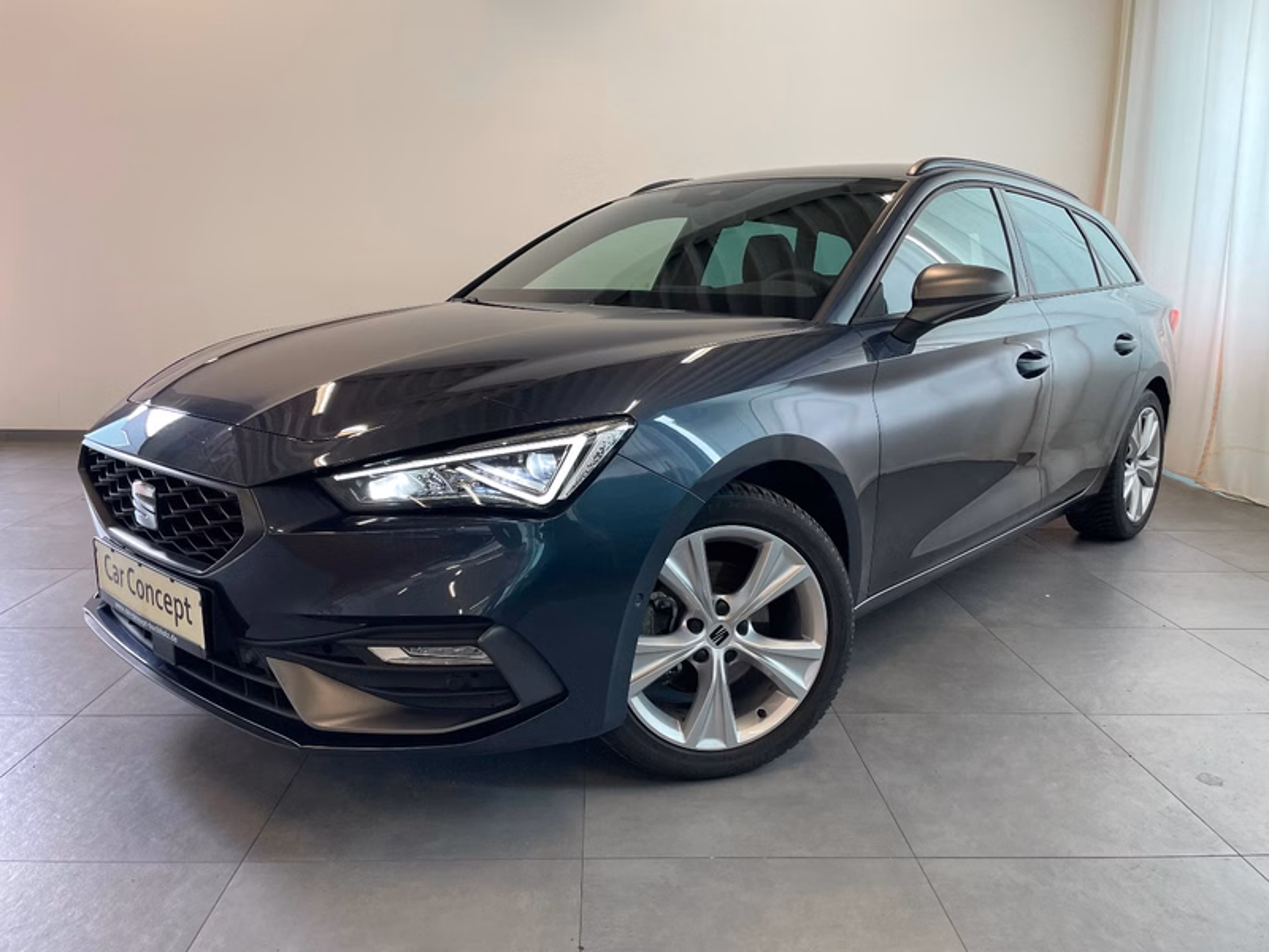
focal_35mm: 26
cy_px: 476
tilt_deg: -11.7
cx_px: 634
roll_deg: -0.6
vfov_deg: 53.1
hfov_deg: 67.3
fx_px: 953
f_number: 1.6
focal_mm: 4.2
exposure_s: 1/100
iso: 100
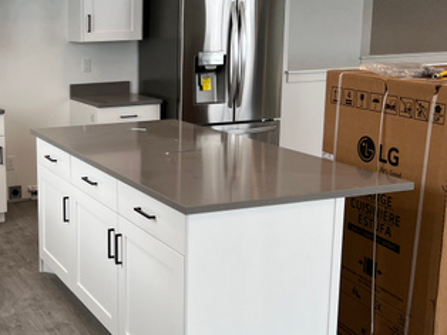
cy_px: 148
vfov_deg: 27.5
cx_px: 43
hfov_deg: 34.2
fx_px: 684
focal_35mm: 53
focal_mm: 5.7
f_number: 1.5
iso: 50
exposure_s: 1/476
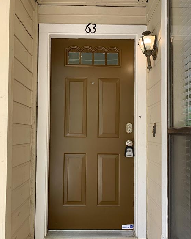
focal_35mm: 28
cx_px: 96
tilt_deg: +2.5
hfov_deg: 51.5
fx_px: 198
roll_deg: -0.4
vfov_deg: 62.1
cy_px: 128
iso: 80
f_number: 1.8
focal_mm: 4.25
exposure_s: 1/121
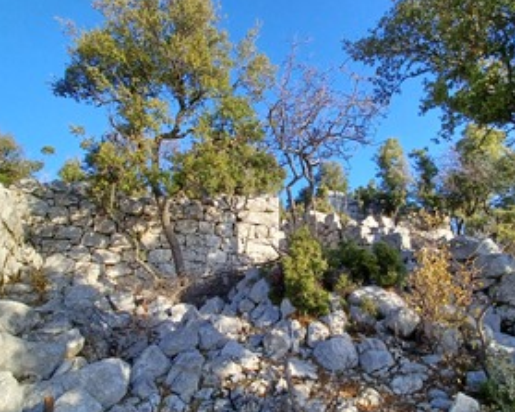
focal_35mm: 20
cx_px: 288
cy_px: 229
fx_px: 305
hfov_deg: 80.1
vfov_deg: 67.9
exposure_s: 1/486
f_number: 2.2
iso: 40
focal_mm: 1.42
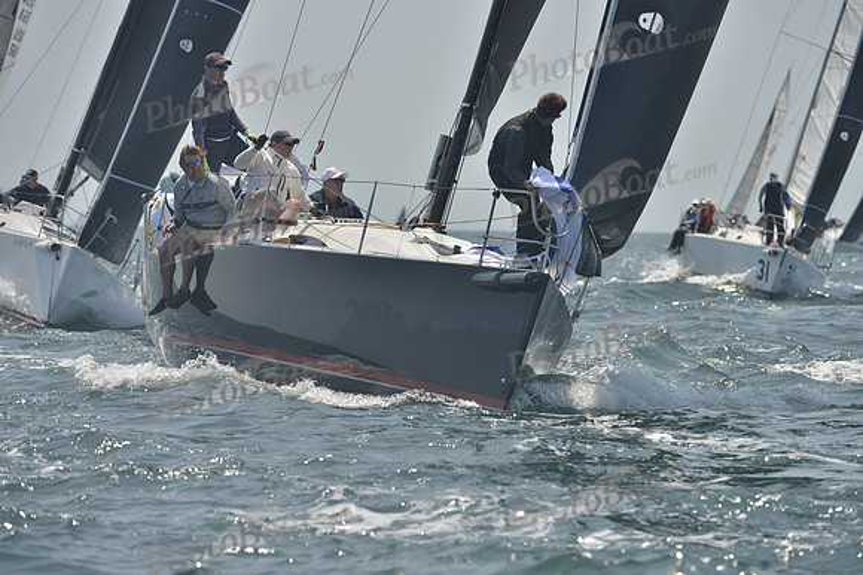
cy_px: 288
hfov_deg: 8.6
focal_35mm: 240
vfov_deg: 5.7
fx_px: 5754
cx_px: 432
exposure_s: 1/1250
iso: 280
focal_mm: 240
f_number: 8
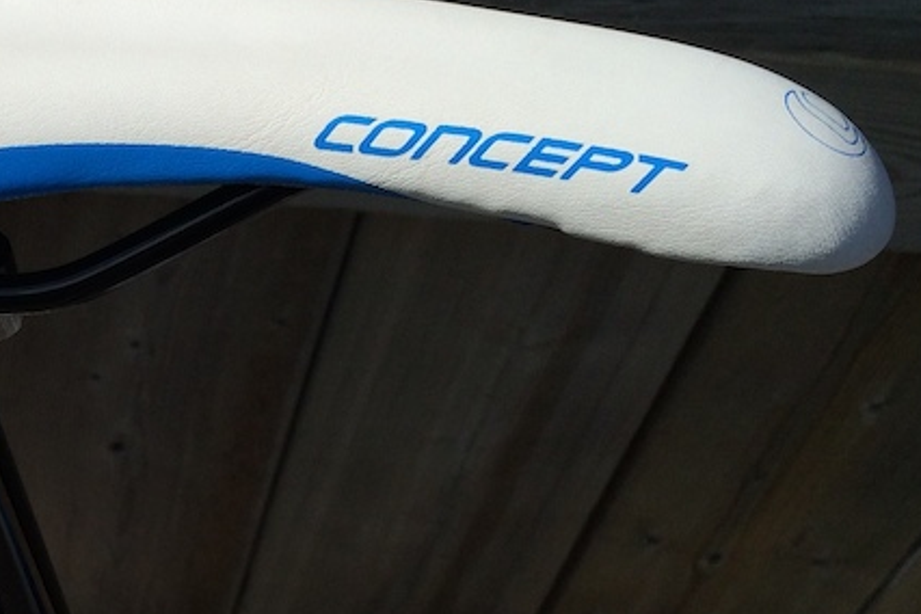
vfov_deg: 18.2
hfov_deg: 25.3
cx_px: -58
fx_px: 1919
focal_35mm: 75
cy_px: 361
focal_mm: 4.12
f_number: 2.2
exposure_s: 1/2933
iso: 40
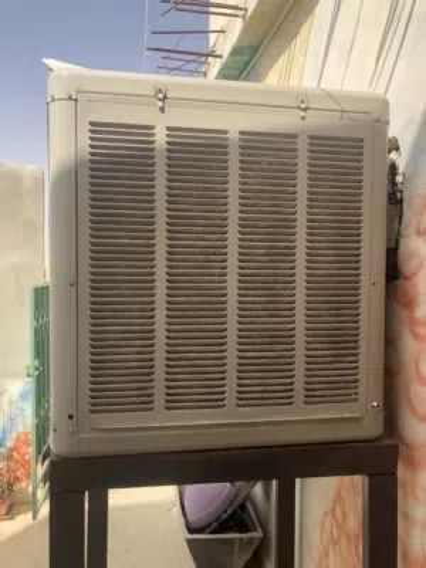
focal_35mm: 28
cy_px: 284
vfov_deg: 63.4
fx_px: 459
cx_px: 213
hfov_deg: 49.7
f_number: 1.8
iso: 20
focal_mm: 3.99
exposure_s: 1/827
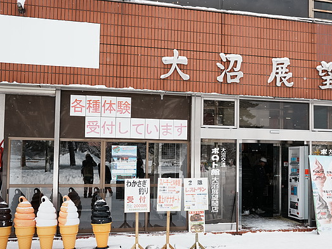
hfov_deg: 43.5
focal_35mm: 43
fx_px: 412
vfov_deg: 33.5
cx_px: 206
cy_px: 139
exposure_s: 1/3200
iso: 250
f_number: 2.8
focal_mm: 30
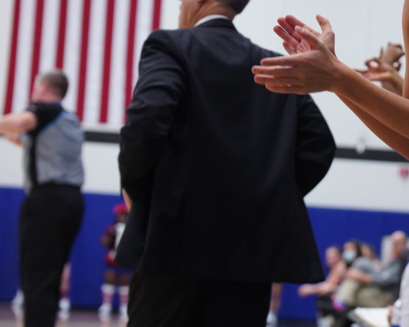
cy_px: 24
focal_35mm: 155
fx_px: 1876
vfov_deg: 9.9
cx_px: 461
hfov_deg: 12.2
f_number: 3.5
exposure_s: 1/500
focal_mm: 70
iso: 4000
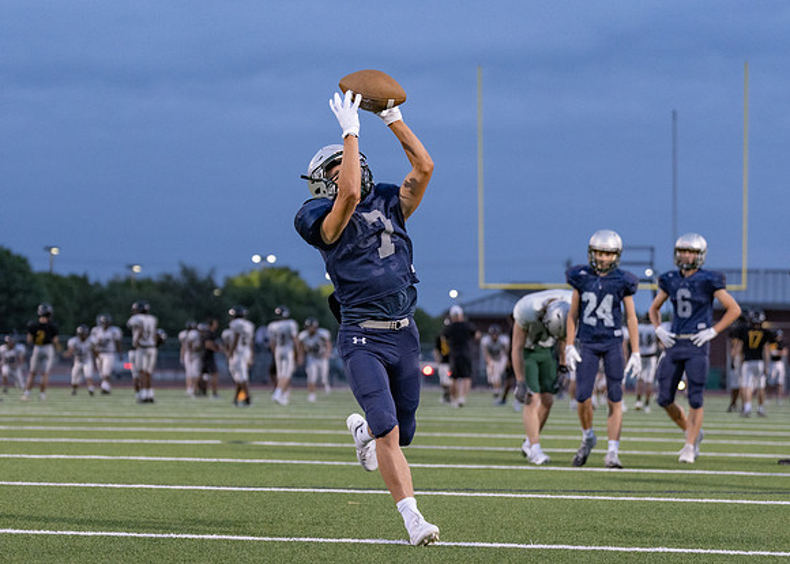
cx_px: 357
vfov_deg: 11.5
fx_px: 2805
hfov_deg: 16.0
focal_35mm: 125
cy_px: 319
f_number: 2.8
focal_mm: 88
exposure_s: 1/1000
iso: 2500
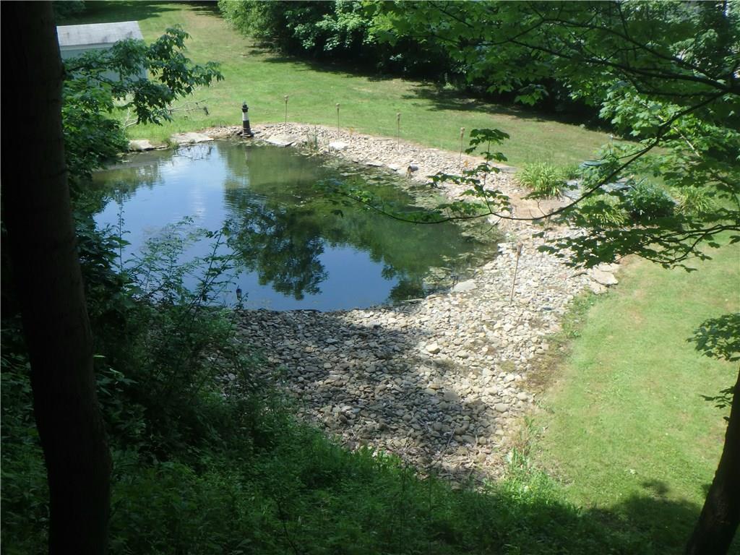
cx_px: 370
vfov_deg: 39.7
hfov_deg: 51.4
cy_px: 278
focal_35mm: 36
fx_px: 770
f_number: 5
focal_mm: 6.4
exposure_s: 1/320
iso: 125
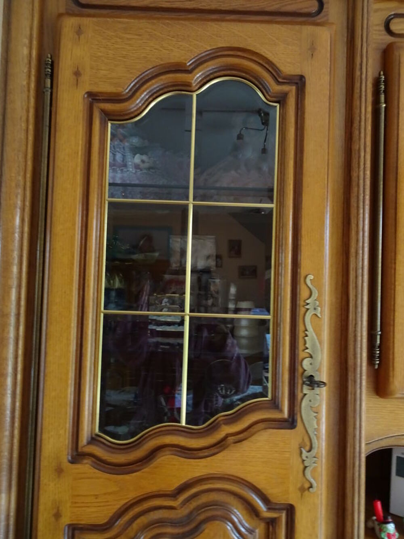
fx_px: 373
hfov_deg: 56.8
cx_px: 202
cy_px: 270
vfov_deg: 71.6
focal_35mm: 24
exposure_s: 1/5
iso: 800
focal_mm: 4.1
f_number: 3.5
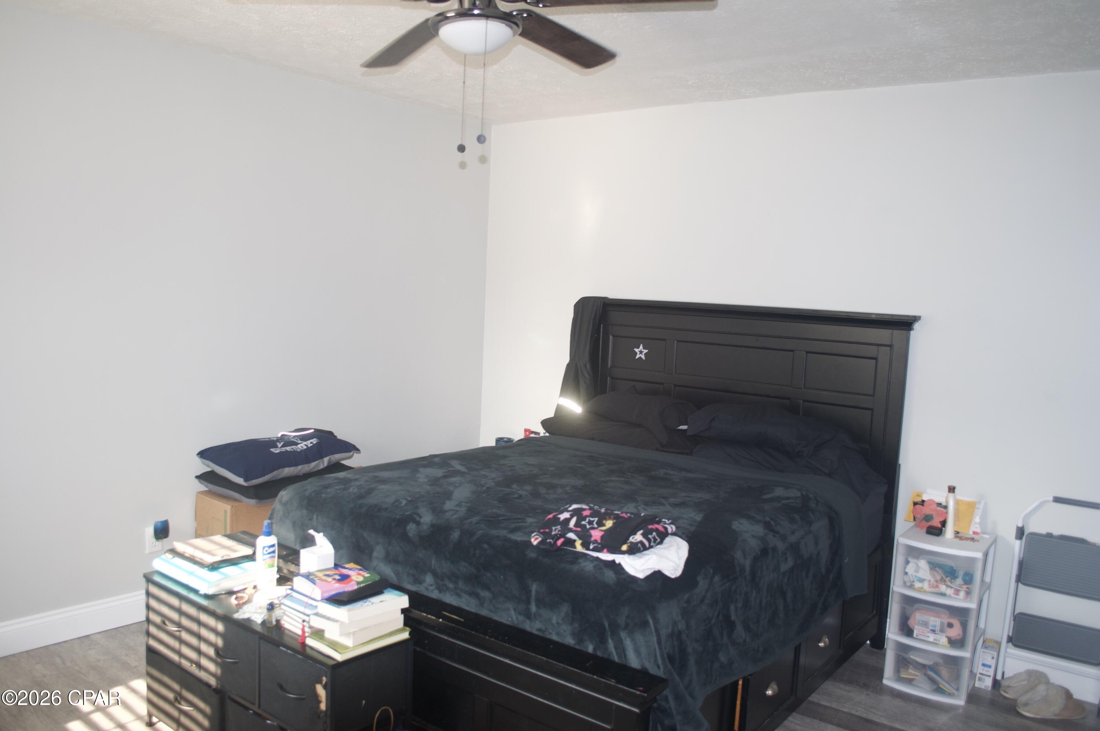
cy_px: 366
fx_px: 824
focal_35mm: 27
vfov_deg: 47.8
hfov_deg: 67.4
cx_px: 550
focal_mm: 18
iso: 200
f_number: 5.6
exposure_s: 1/30
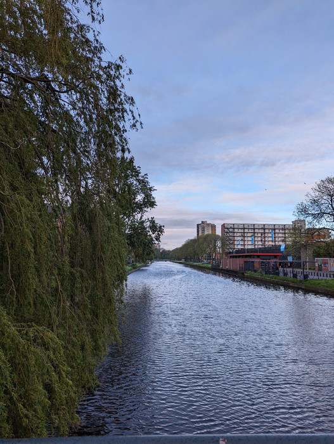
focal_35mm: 24
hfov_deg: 56.9
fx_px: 308
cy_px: 222
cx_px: 167
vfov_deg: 71.5
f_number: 1.85
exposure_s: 1/891
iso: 45
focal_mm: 6.81
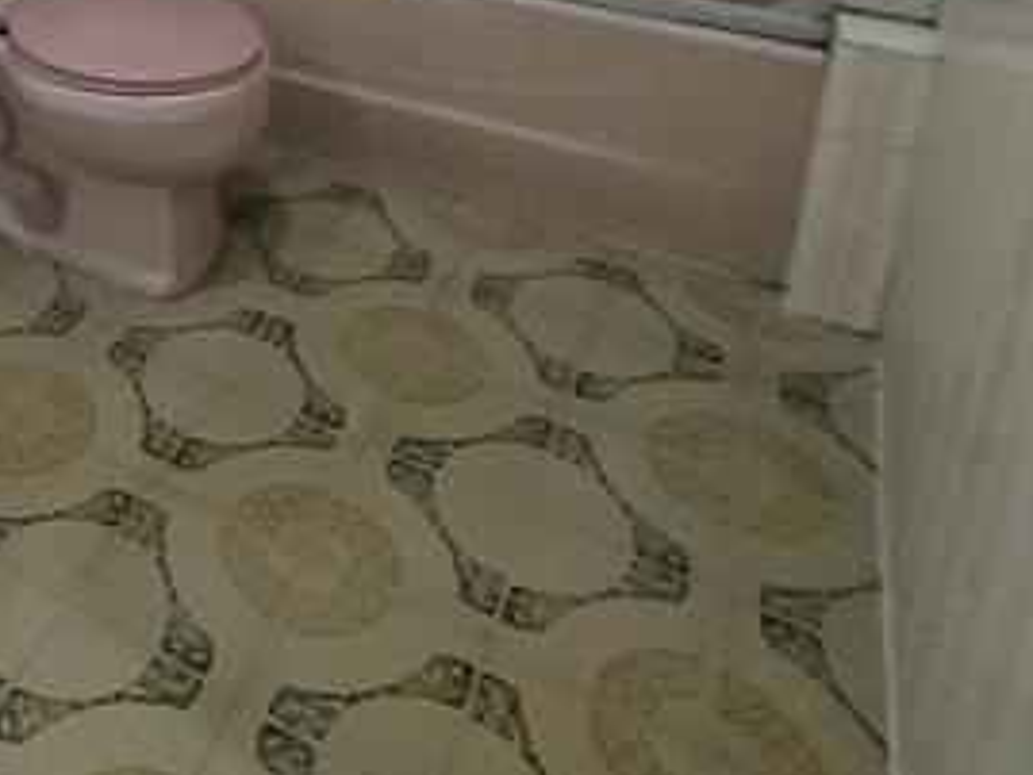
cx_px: 23
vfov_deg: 32.3
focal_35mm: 38
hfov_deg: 42.8
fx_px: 1134
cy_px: -119
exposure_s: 1/33.3
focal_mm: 1.42
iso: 452
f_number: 2.2
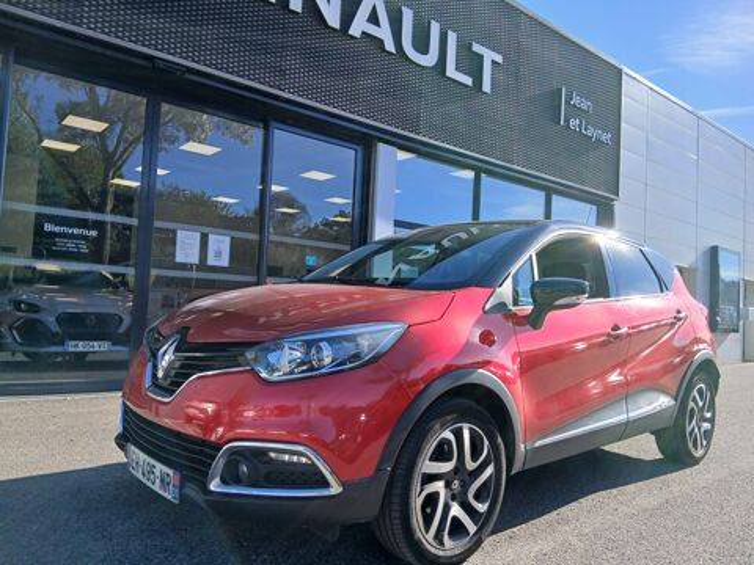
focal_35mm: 26
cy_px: 282
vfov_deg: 53.1
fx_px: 566
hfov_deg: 67.3
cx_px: 377
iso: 20
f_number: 1.8
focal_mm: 3.98
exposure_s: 1/212
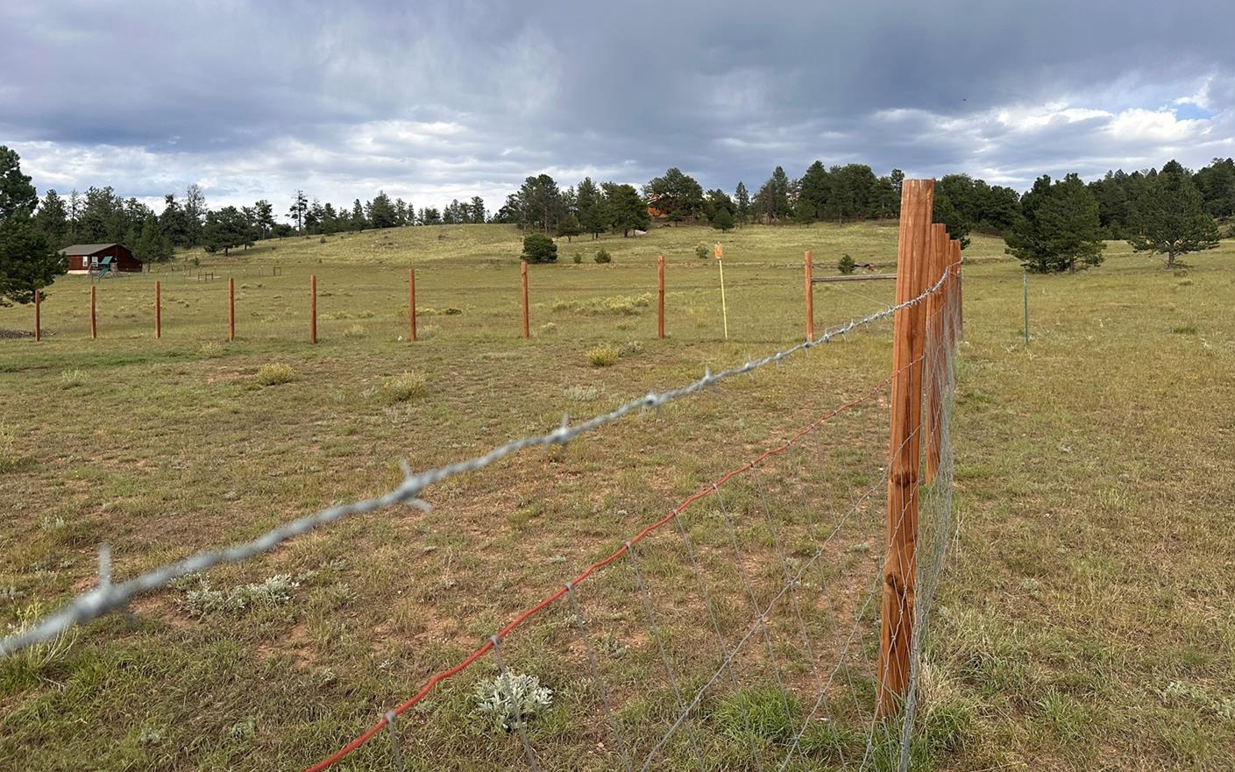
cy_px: 334
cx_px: 617
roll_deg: -1.0
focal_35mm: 26
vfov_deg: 47.5
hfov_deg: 70.4
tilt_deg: -1.8
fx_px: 875
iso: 80
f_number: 1.78
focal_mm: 6.86
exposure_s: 1/2525
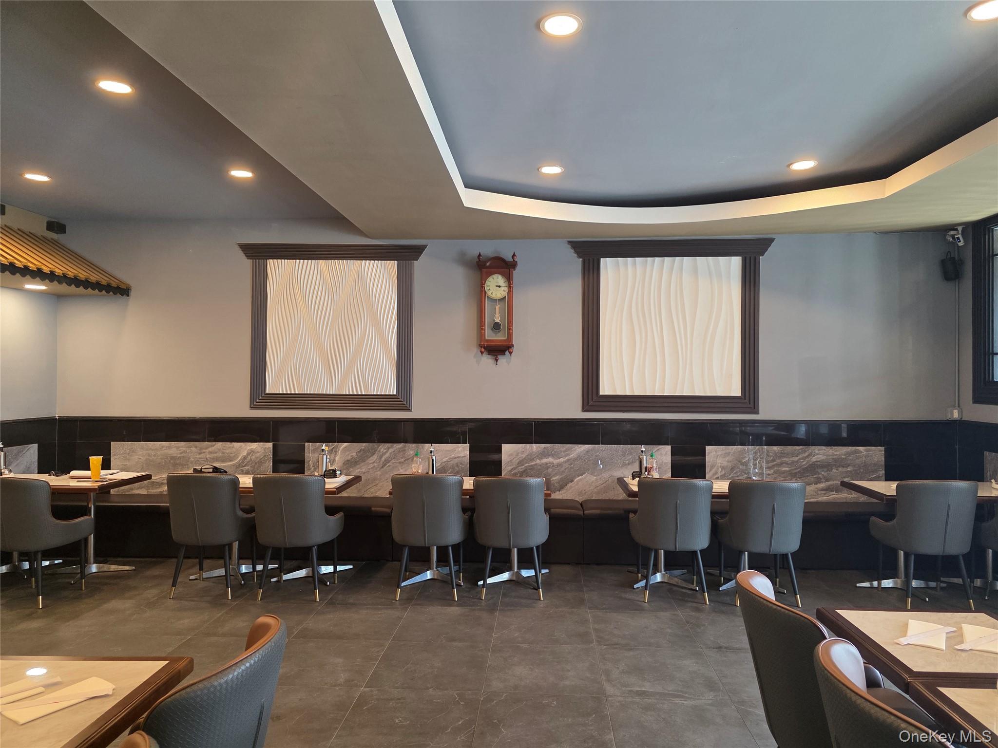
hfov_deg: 73.9
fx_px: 663
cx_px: 499
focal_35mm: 23
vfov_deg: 58.9
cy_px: 374
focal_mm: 6.3
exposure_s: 1/120
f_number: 1.7
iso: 320
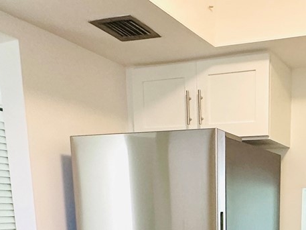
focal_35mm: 49
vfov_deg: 25.7
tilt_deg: -12.1
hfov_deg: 36.5
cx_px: 274
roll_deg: -0.9
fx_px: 433
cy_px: 295
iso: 250
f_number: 2.2
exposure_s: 1/120
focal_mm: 2.22
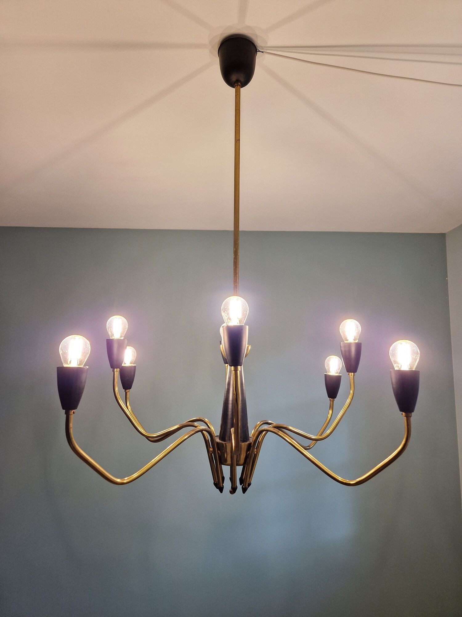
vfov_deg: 73.9
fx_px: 409
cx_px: 231
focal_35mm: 23
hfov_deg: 58.9
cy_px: 308
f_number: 1.8
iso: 125
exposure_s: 1/100
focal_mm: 5.4
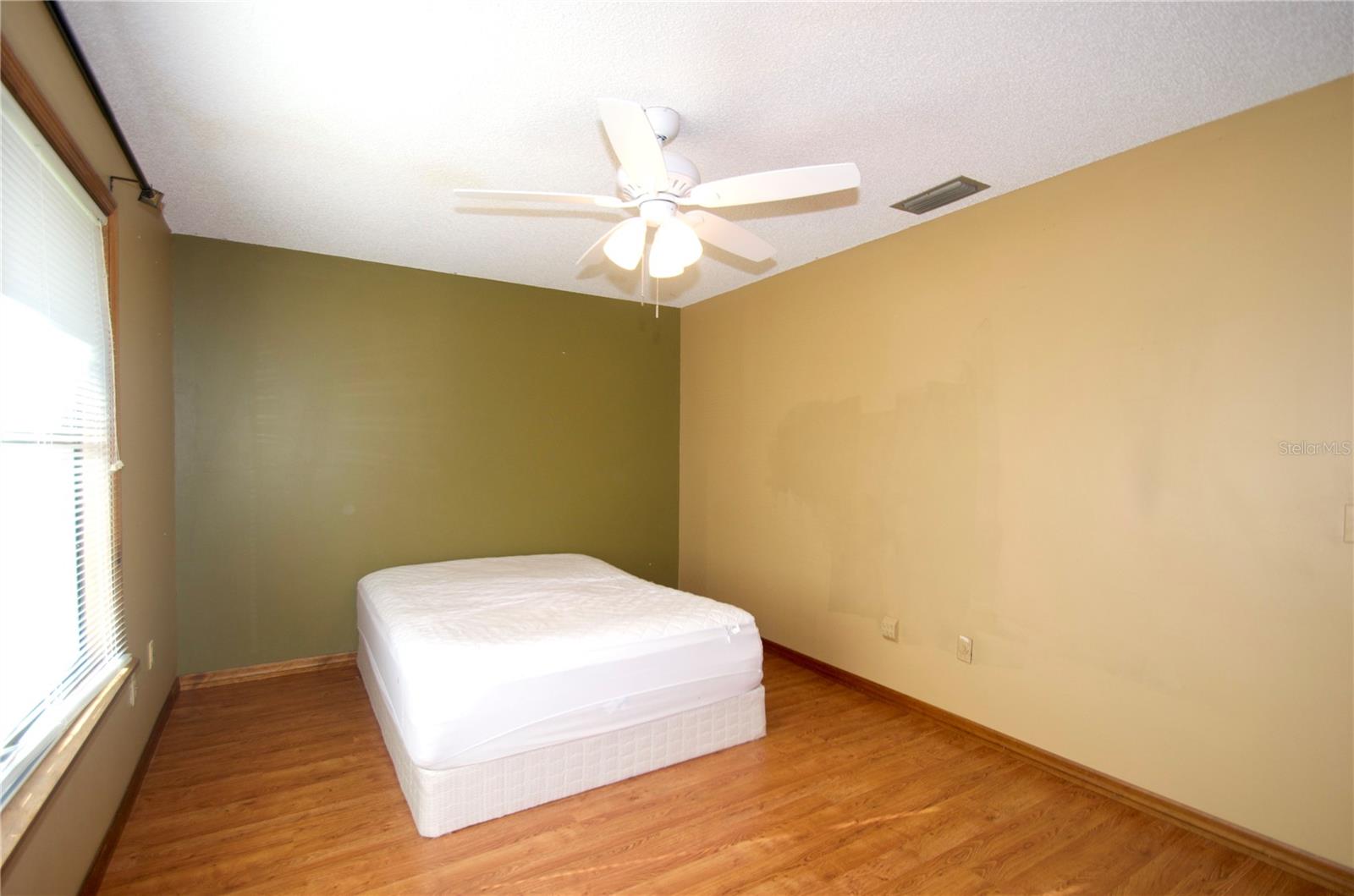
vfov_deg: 77.0
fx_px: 563
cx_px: 677
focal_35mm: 15
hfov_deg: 100.5
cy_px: 448
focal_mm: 10
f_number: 4.5
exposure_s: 1/80
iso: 200
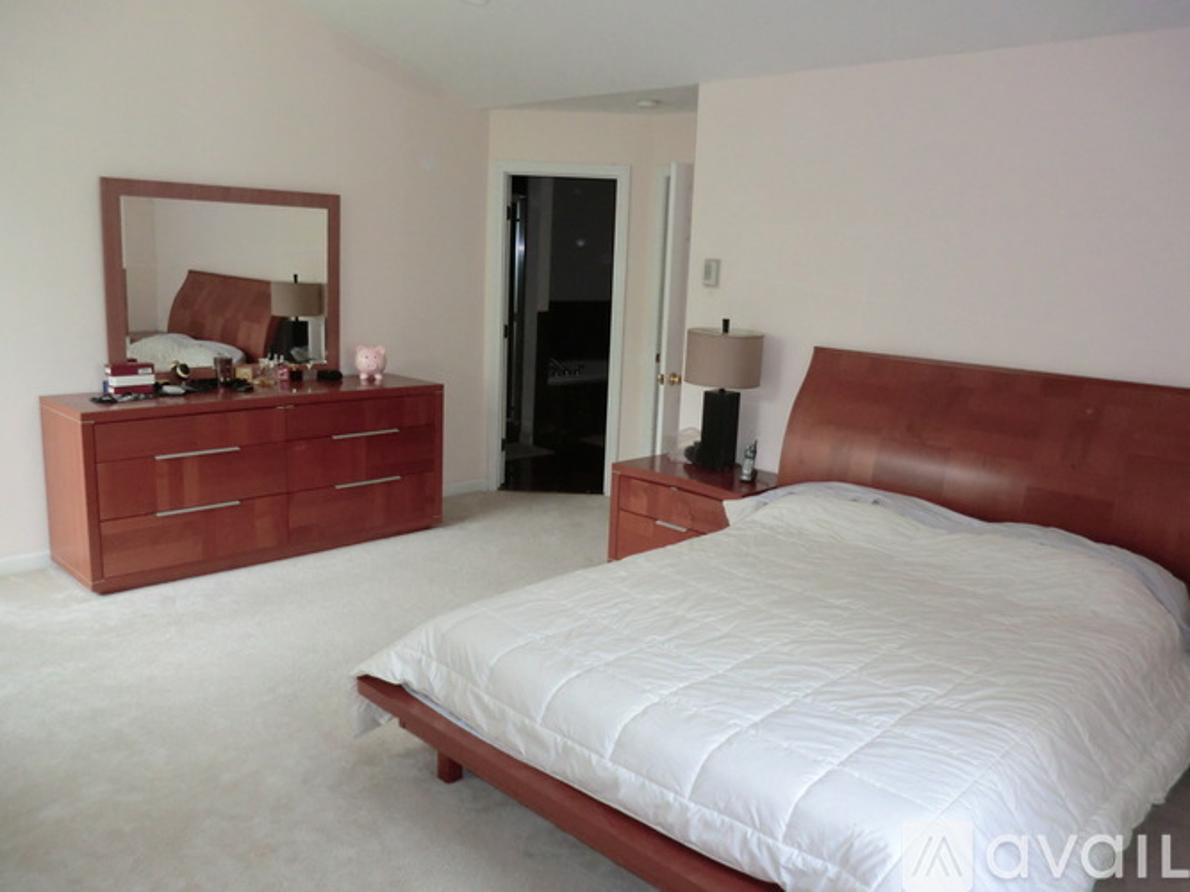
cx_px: 595
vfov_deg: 51.3
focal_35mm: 27
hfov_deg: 65.3
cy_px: 446
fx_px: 928
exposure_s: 1/60
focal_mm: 4.9
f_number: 3.2
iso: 250
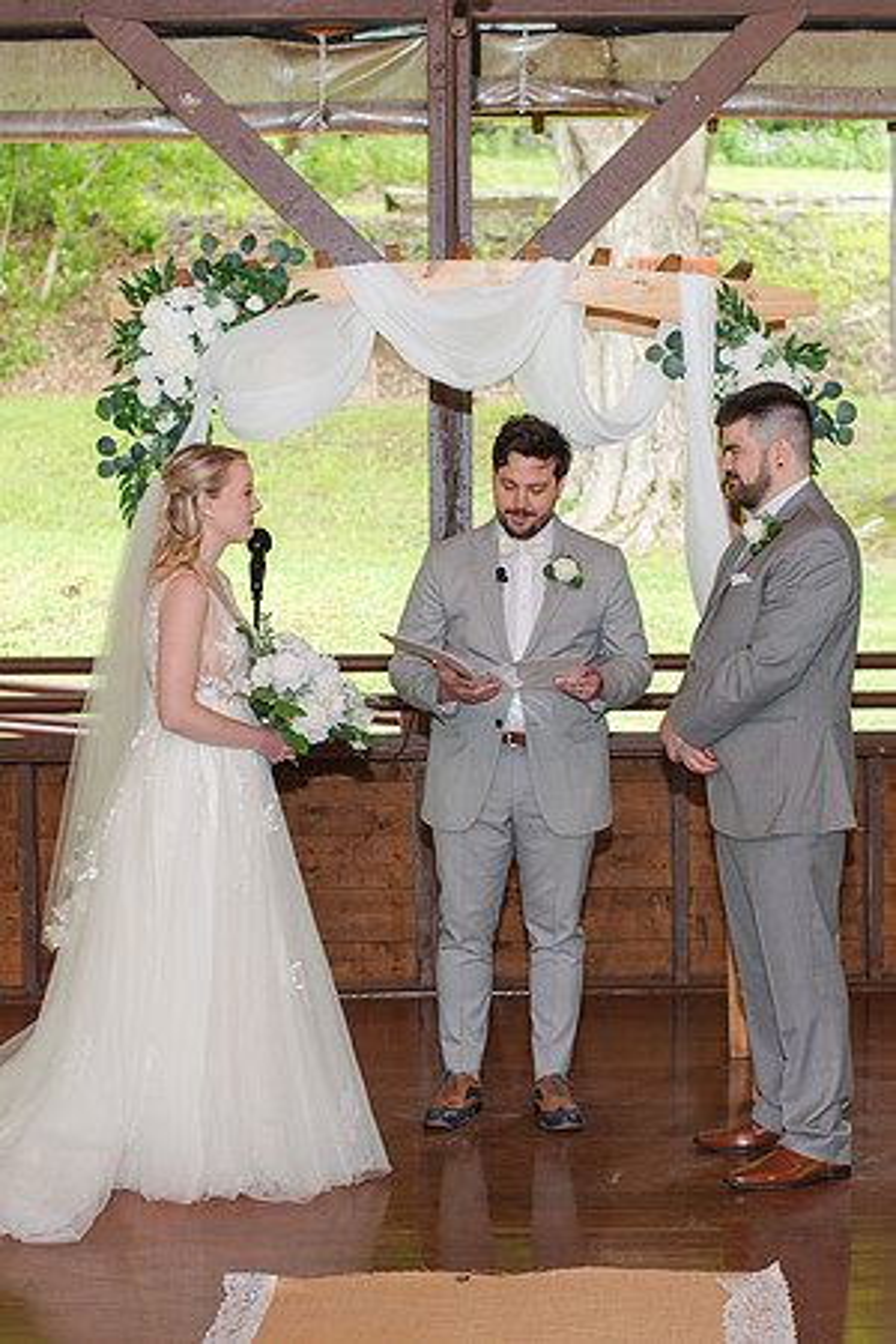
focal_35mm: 75
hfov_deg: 18.2
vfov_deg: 27.0
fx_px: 2797
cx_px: 484
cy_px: 672
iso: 800
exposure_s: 1/200
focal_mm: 50
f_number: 3.5
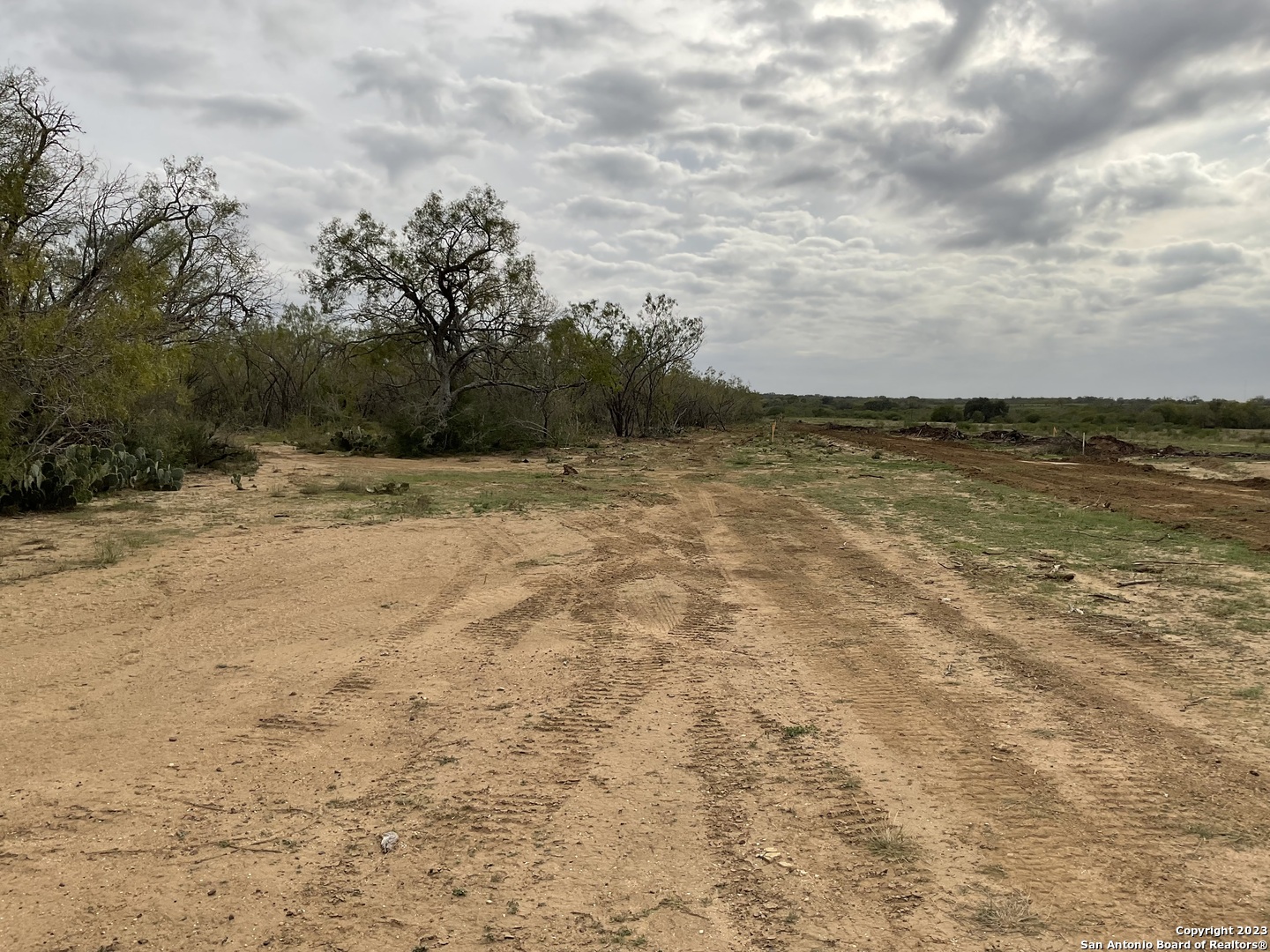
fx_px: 1064
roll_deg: -1.0
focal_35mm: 29
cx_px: 635
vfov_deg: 48.2
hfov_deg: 61.7
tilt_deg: -4.9
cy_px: 476
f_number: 1.8
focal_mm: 3
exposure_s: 1/2227
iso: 16
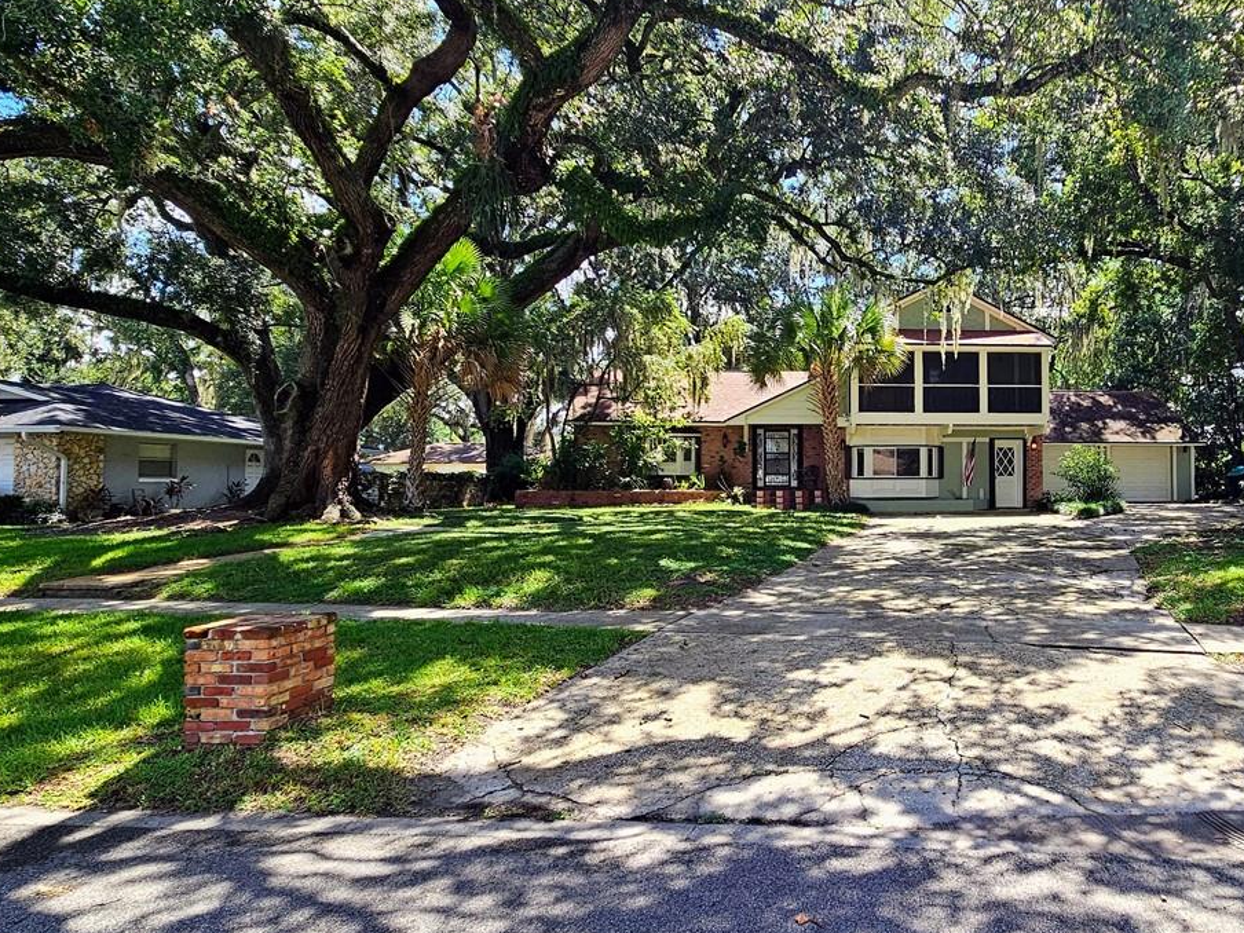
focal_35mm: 23
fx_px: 827
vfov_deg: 58.9
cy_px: 455
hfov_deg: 71.0
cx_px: 861
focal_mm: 2.2
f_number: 2.2
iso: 50
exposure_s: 1/356
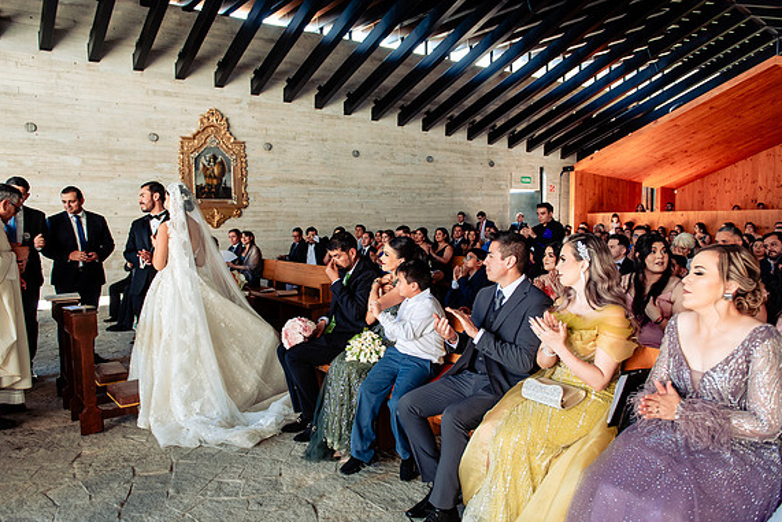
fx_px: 565
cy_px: 264
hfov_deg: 69.4
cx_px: 392
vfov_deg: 49.6
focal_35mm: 26
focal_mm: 24
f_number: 3.2
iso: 500
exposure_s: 1/400
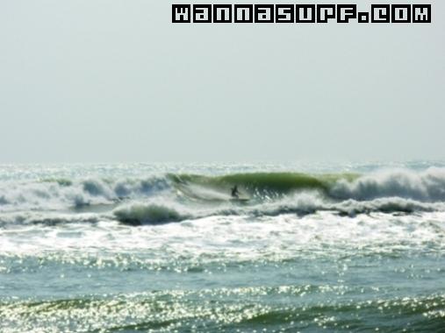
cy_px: 166
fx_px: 2313
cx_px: 222
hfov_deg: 11.0
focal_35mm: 180
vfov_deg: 8.2
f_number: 8.4
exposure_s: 1/406
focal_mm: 29.8
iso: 50
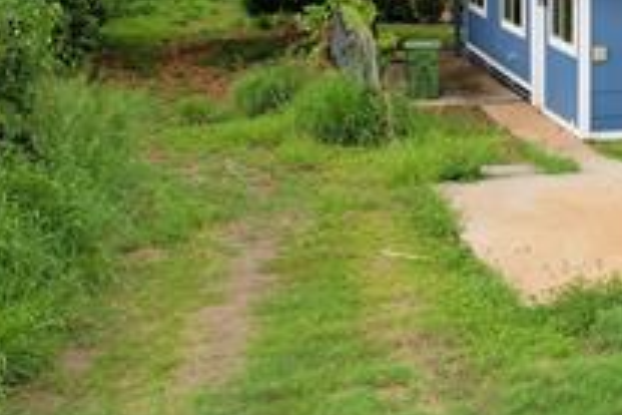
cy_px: 33
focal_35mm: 68
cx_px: 679
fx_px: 1175
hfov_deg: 27.2
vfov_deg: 19.6
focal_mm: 8.38
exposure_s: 1/1000
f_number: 2.8
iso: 100
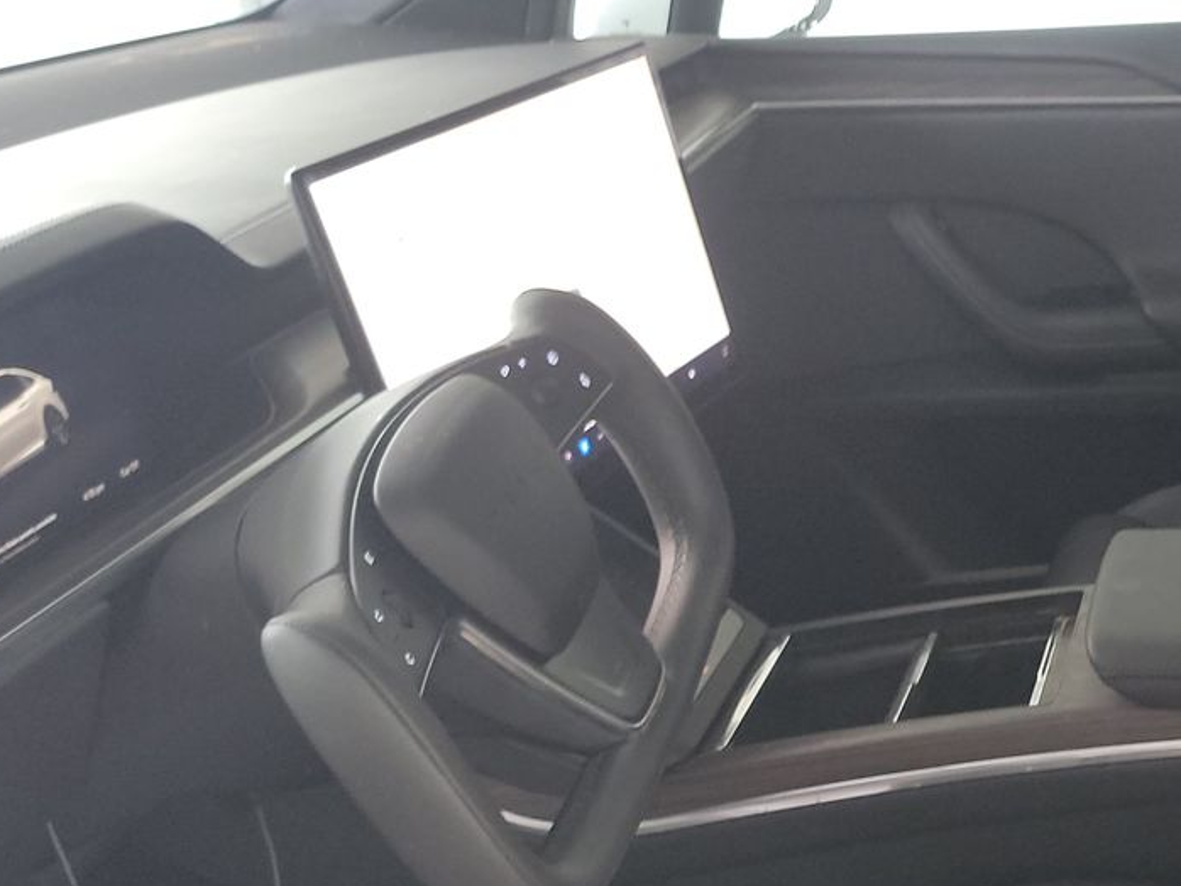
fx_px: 1877
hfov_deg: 33.5
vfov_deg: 25.9
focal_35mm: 55
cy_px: 771
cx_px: 1005
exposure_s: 1/59
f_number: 1.8
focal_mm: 6.7
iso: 576
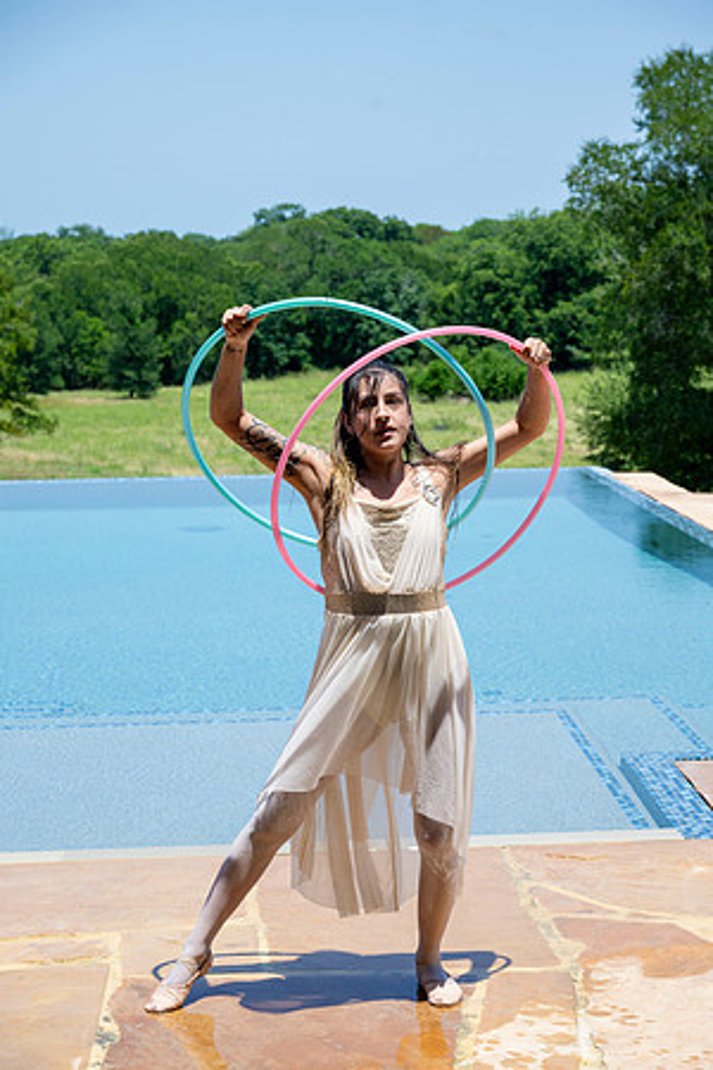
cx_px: 356
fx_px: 2109
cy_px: 535
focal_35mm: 71
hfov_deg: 19.2
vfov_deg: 28.5
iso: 125
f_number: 7.1
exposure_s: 1/320
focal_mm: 71
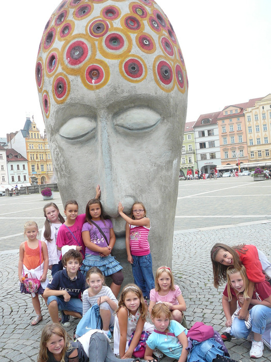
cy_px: 181
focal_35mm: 35
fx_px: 365
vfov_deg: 52.6
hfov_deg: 40.7
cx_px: 136
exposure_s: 1/160
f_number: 2.8
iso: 80
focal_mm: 5.2
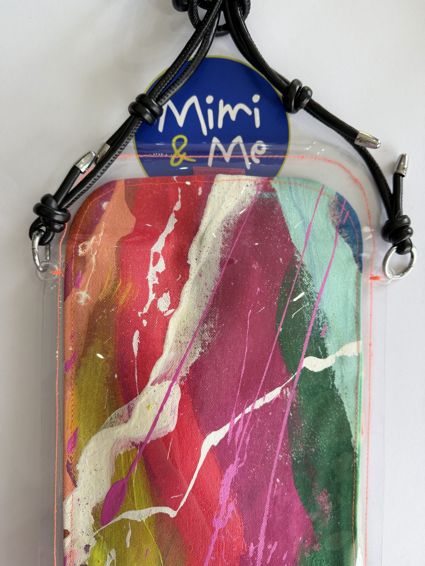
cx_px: 212
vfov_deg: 71.6
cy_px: 283
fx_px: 393
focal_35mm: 24
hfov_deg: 56.8
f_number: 1.78
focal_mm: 6.76
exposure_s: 1/174
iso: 64
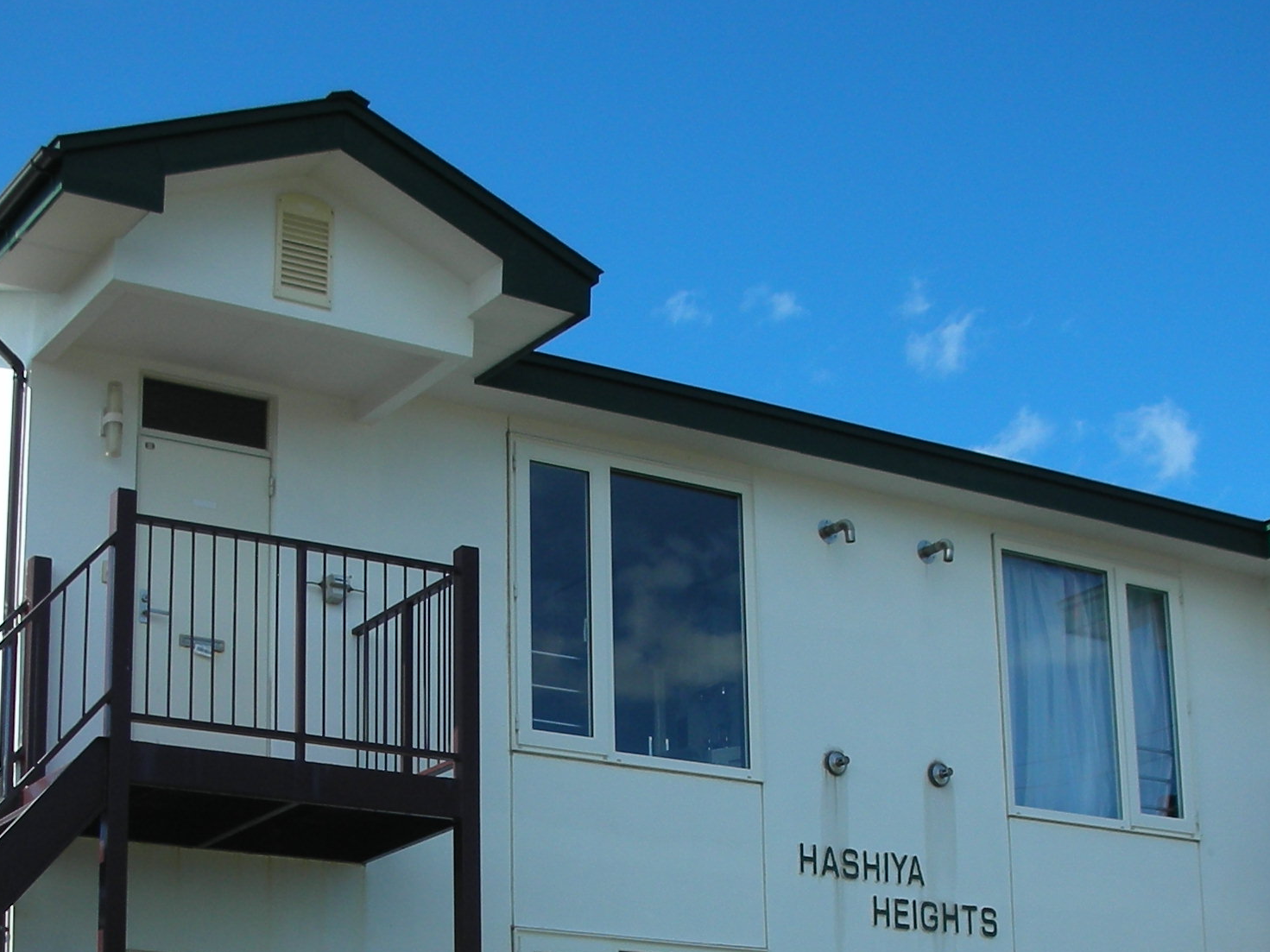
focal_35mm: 67
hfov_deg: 29.0
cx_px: 569
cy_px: 861
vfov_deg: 21.4
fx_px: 2458
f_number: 8.5
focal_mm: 5.8
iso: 50
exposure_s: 1/86.2
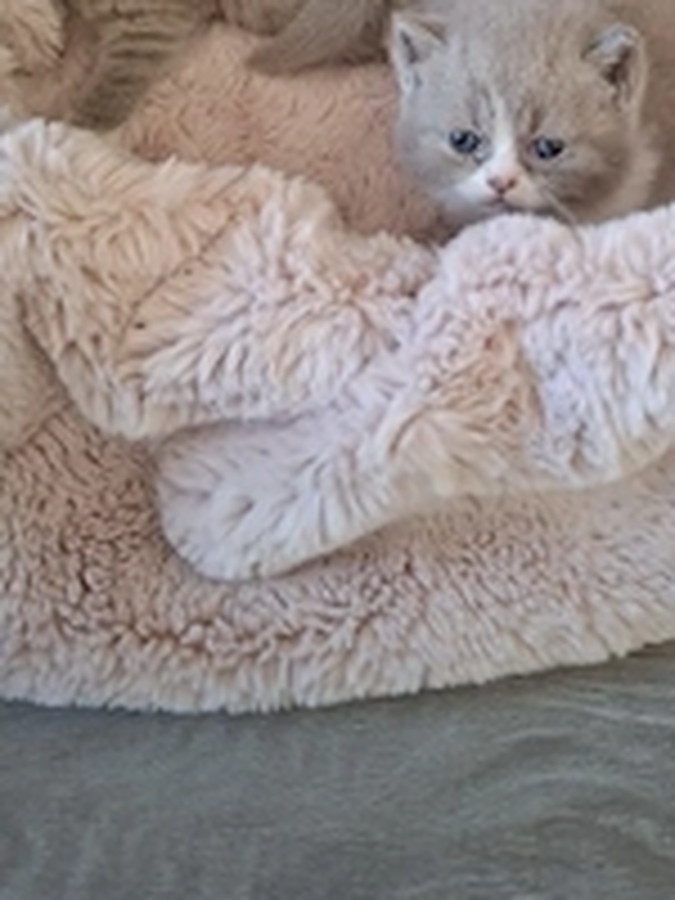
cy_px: 22
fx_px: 1196
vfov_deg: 37.3
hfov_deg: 31.2
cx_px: 468
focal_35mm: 46
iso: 400
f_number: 1.8
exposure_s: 1/25
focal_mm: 5.54
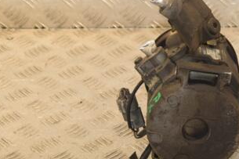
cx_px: 205
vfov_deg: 10.3
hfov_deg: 15.3
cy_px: 78
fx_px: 882
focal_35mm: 133
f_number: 7.1
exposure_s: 1/200
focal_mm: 45
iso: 800
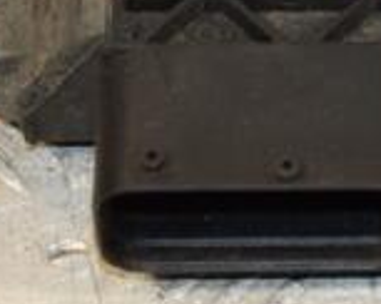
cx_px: 433
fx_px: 3863
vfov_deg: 4.5
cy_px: -174
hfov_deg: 5.6
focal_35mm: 343
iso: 800
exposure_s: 1/200
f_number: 5.6
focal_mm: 62
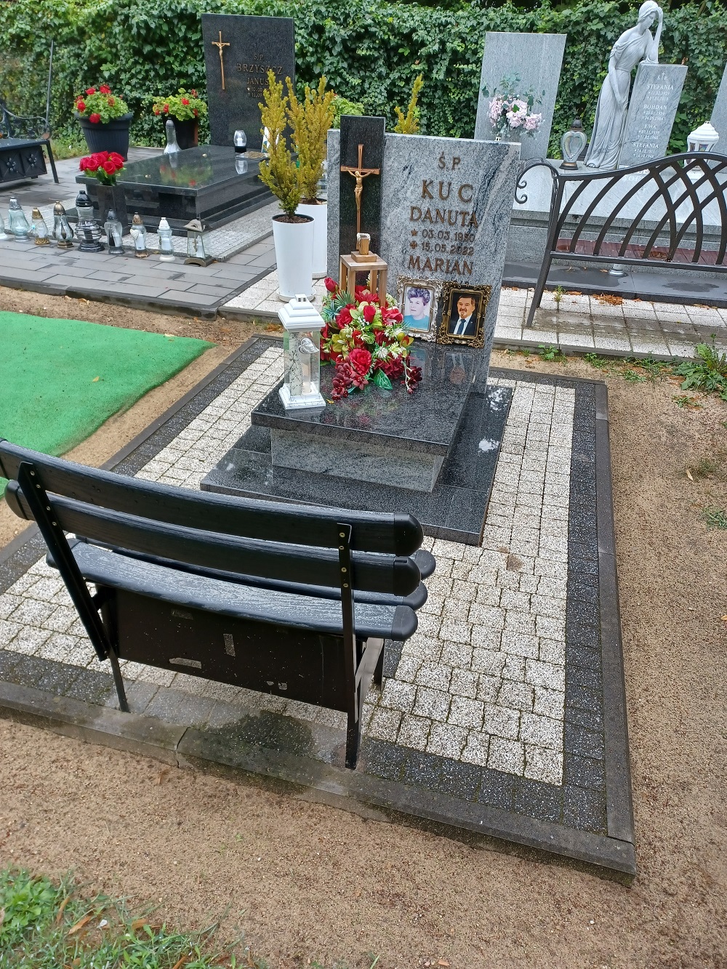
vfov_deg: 69.4
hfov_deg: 54.9
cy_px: 484
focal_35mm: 25
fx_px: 700
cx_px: 364
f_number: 1.8
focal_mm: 4.6
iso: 50
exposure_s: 1/100
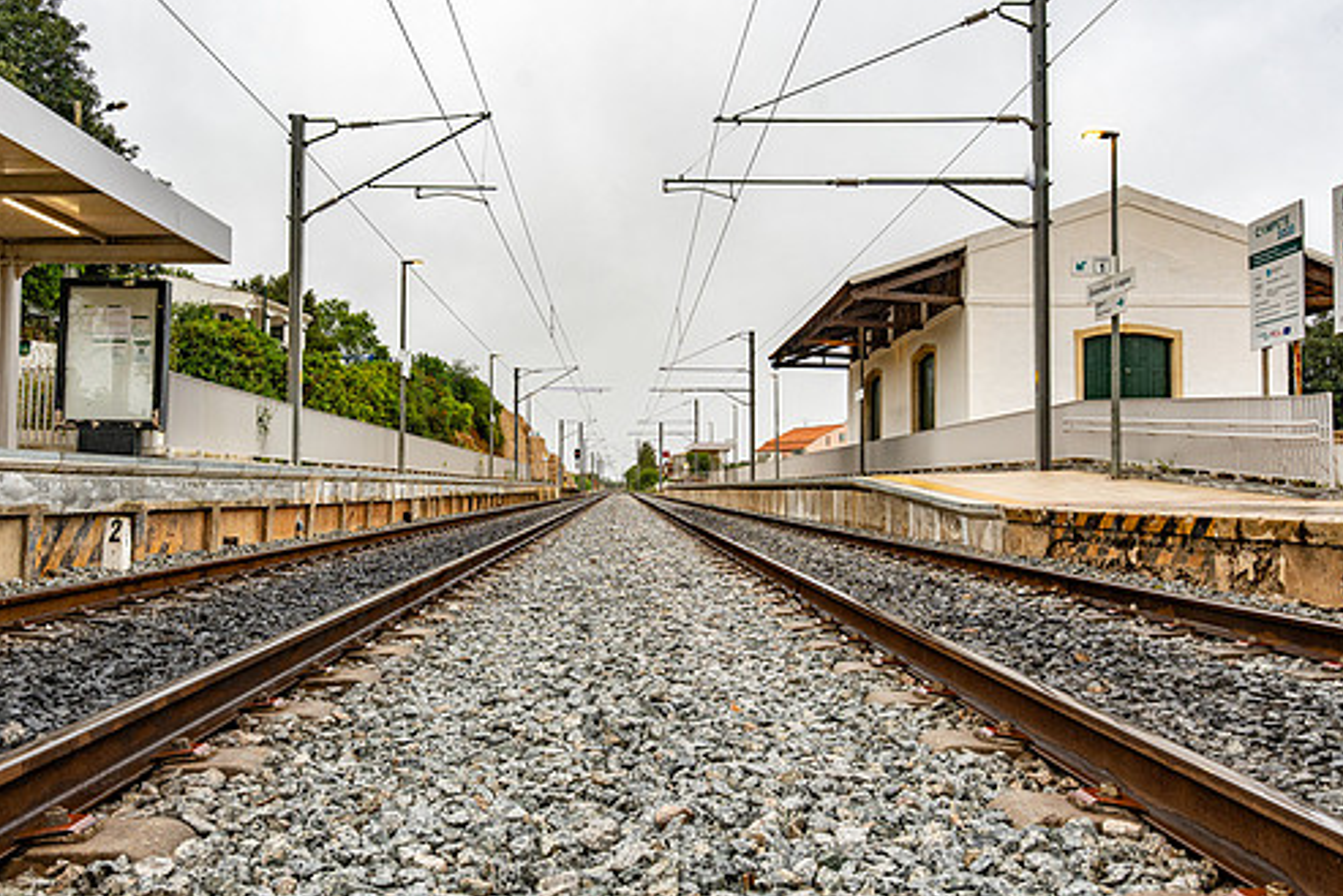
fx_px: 1082
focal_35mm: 29
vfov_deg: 45.0
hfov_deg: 63.5
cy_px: 459
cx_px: 613
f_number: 7.1
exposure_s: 1/320
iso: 800
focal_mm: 24
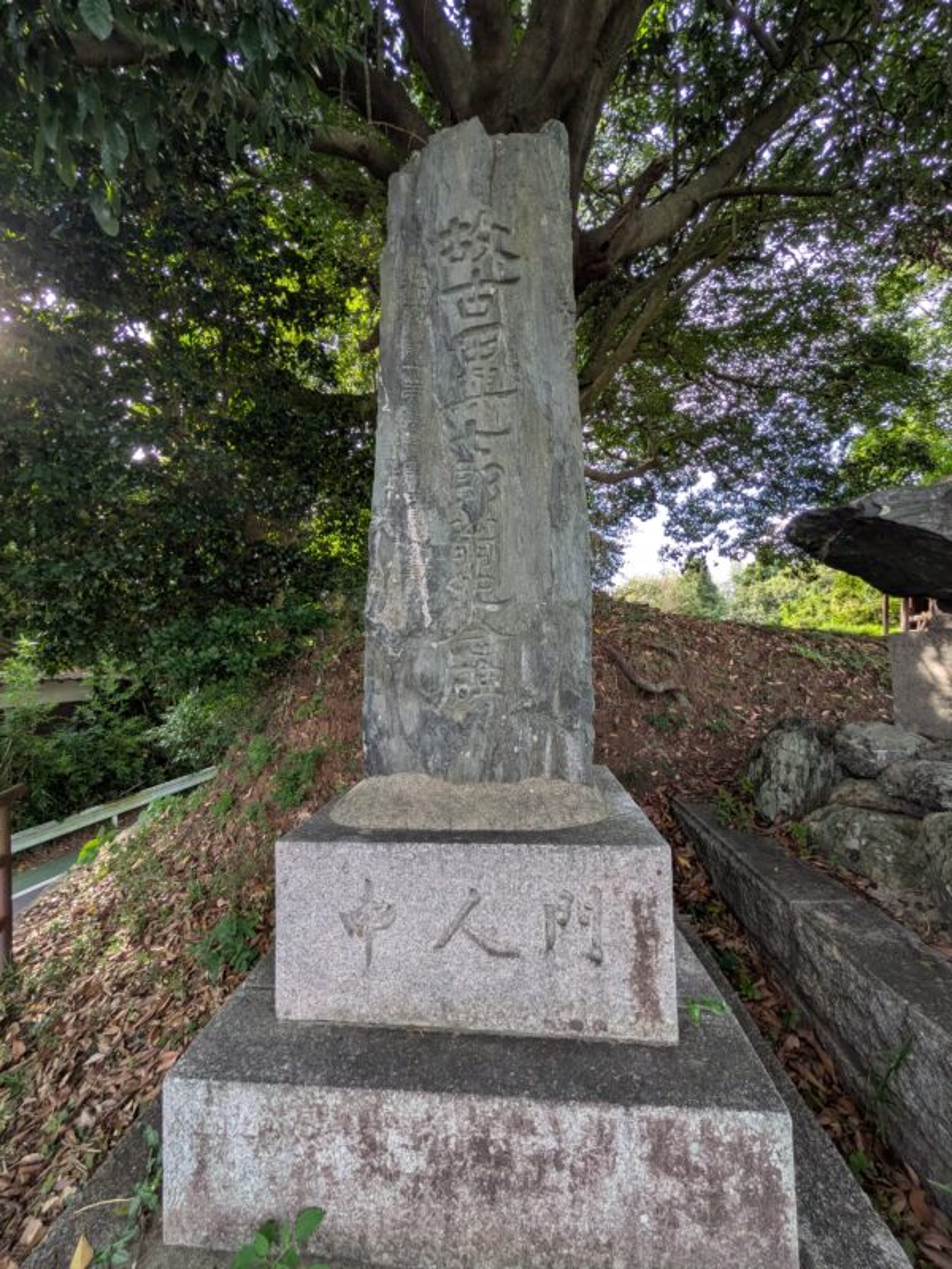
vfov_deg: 102.1
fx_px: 513
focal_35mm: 14
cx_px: 476
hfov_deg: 85.7
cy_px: 634
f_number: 2.2
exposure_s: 1/159
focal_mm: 1.83
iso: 48
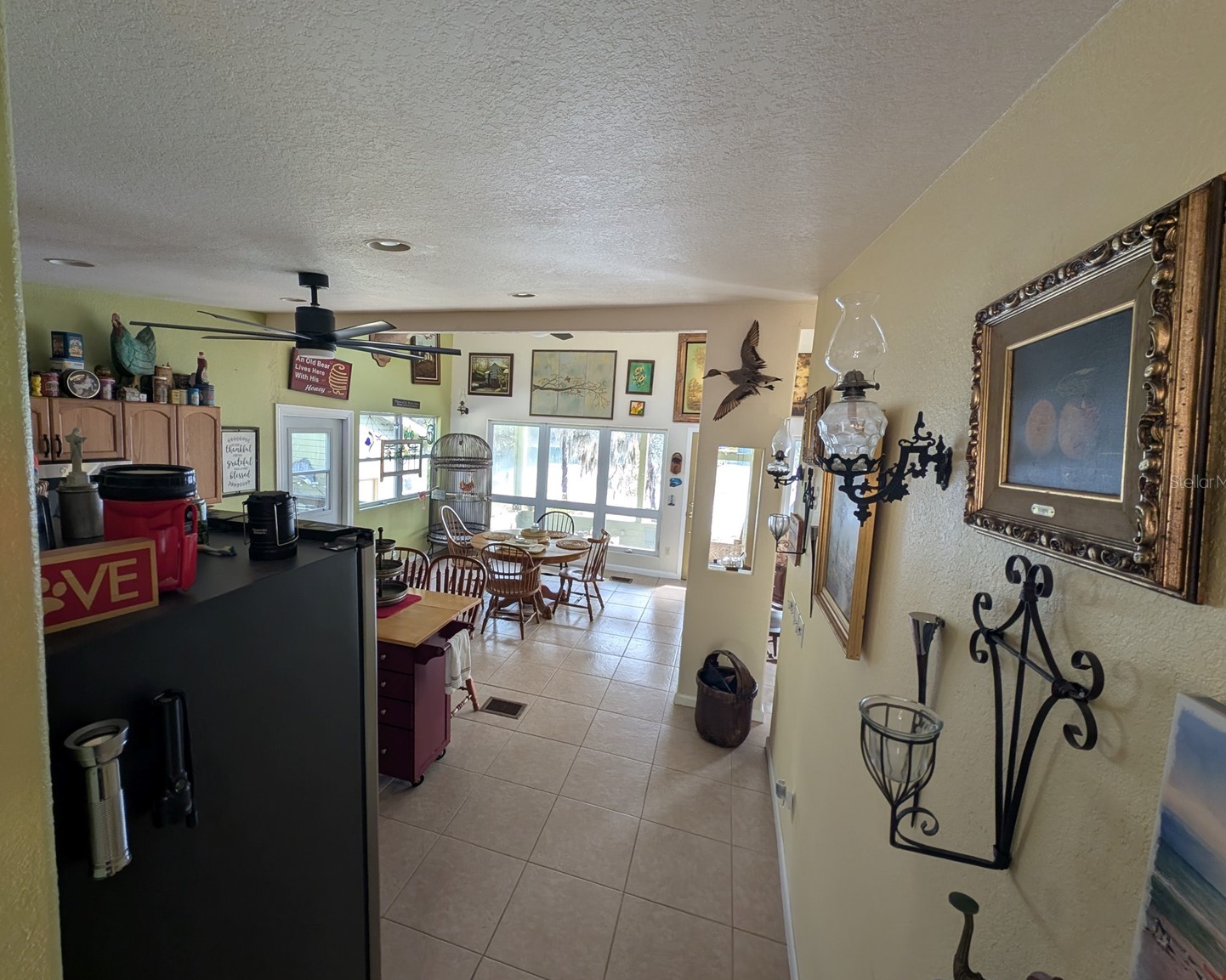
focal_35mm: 13
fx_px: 472
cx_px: 570
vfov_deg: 92.2
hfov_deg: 104.7
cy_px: 481
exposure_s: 1/95.3
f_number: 1.95
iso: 67
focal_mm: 2.23
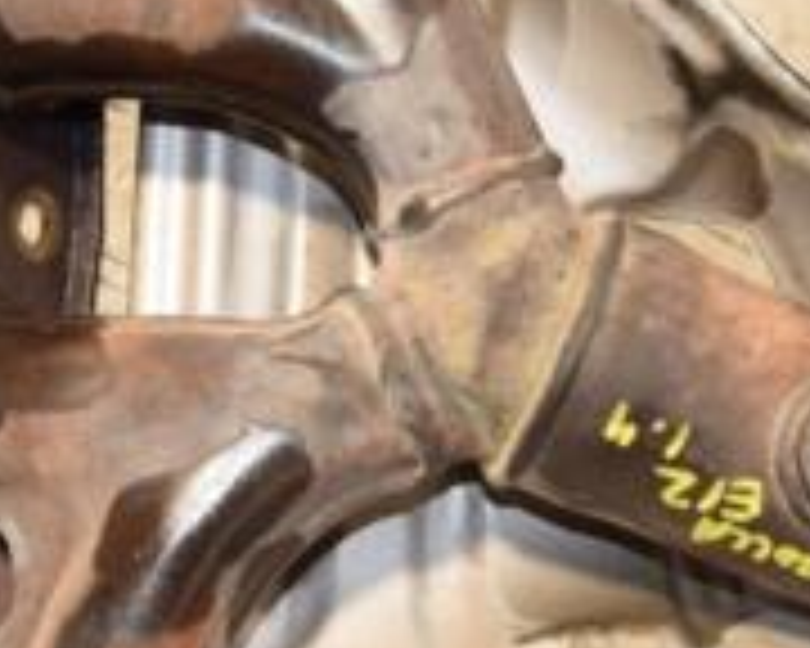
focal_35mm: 118
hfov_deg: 16.4
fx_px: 2818
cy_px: 266
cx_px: 396
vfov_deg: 13.1
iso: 800
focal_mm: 25
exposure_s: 1/200
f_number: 6.3
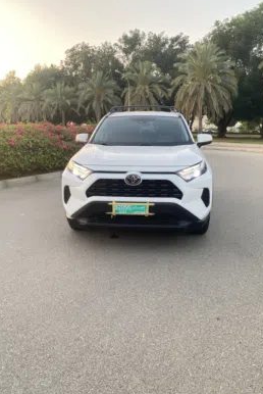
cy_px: 199
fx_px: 306
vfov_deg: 65.4
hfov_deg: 46.5
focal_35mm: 28
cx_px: 135
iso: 64
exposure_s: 1/121
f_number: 1.8
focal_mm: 4.25
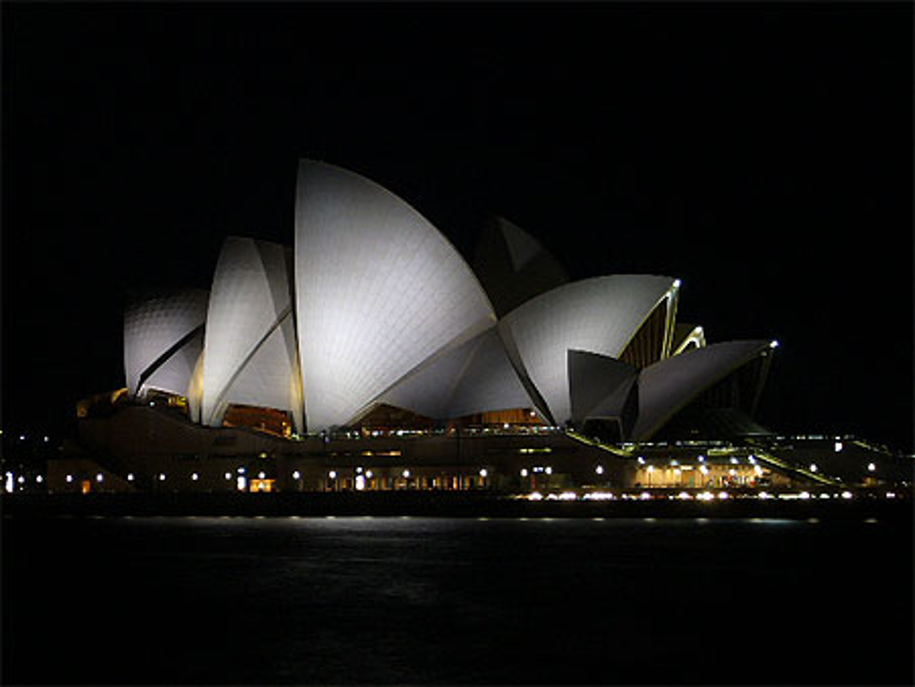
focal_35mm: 105
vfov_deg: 14.1
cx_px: 458
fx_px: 2777
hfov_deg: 18.7
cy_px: 344
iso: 64
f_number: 5
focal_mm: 17.4
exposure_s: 5
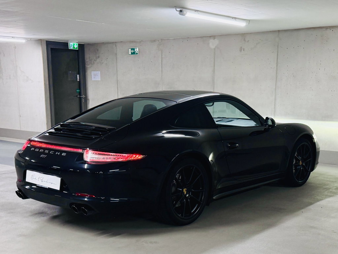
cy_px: 127
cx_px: 169
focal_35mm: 24
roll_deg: -1.9
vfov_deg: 56.8
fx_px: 234
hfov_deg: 71.6
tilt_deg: -11.5
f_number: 1.78
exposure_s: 1/100
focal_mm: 6.76
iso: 250
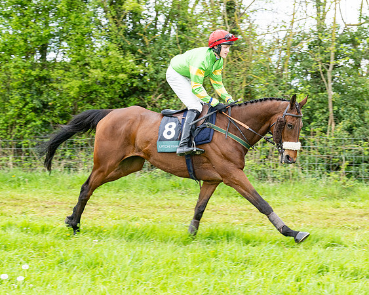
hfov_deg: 18.9
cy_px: 131
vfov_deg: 15.2
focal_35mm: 101
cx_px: 202
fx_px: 1108
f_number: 5
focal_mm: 70
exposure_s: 1/500
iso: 400
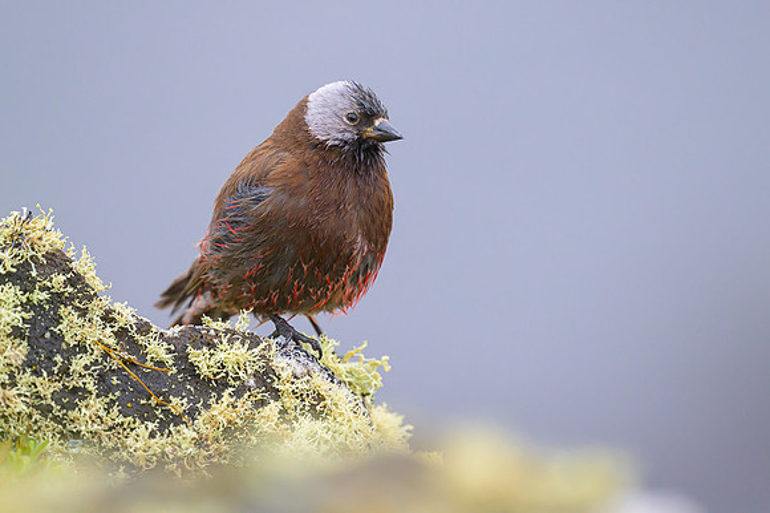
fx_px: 15909
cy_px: 172
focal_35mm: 744
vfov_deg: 1.8
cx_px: 402
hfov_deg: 2.8
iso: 1600
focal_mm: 560
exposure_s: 1/400
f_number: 4.5
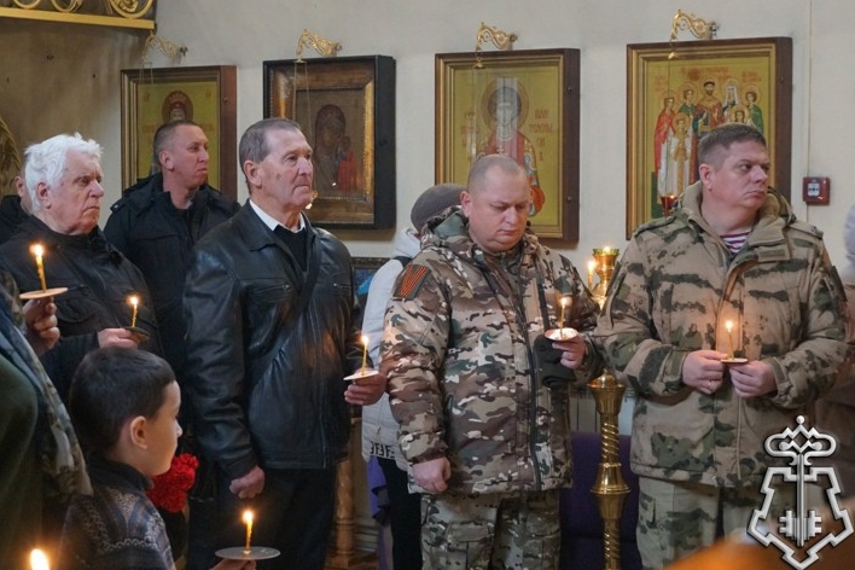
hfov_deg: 28.3
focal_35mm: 72
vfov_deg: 19.0
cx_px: 436
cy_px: 281
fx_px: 1699
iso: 6400
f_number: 5
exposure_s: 1/50
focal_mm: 45
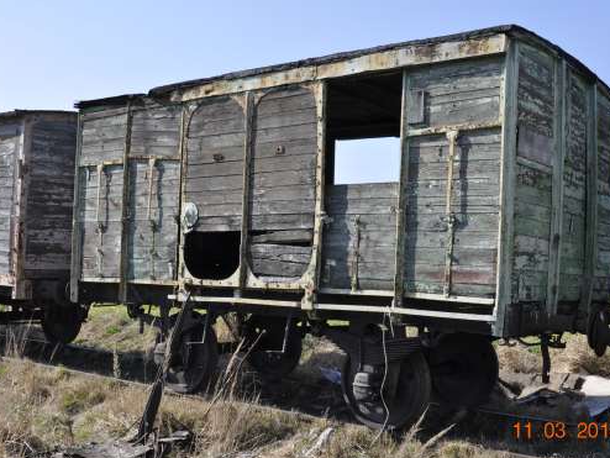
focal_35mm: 42
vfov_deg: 34.7
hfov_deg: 45.1
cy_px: 231
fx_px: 733
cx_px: 337
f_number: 8
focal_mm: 25
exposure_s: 1/250
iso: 200
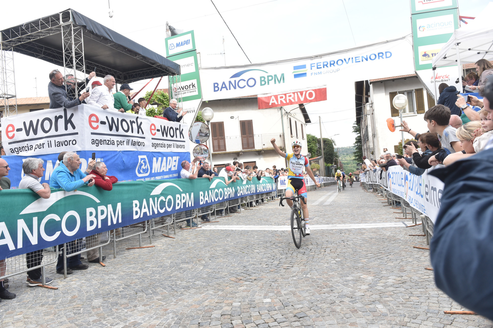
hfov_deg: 73.8
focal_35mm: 24
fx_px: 329
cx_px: 246
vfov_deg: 53.1
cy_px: 164
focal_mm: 24
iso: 800
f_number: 5.6
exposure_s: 1/800
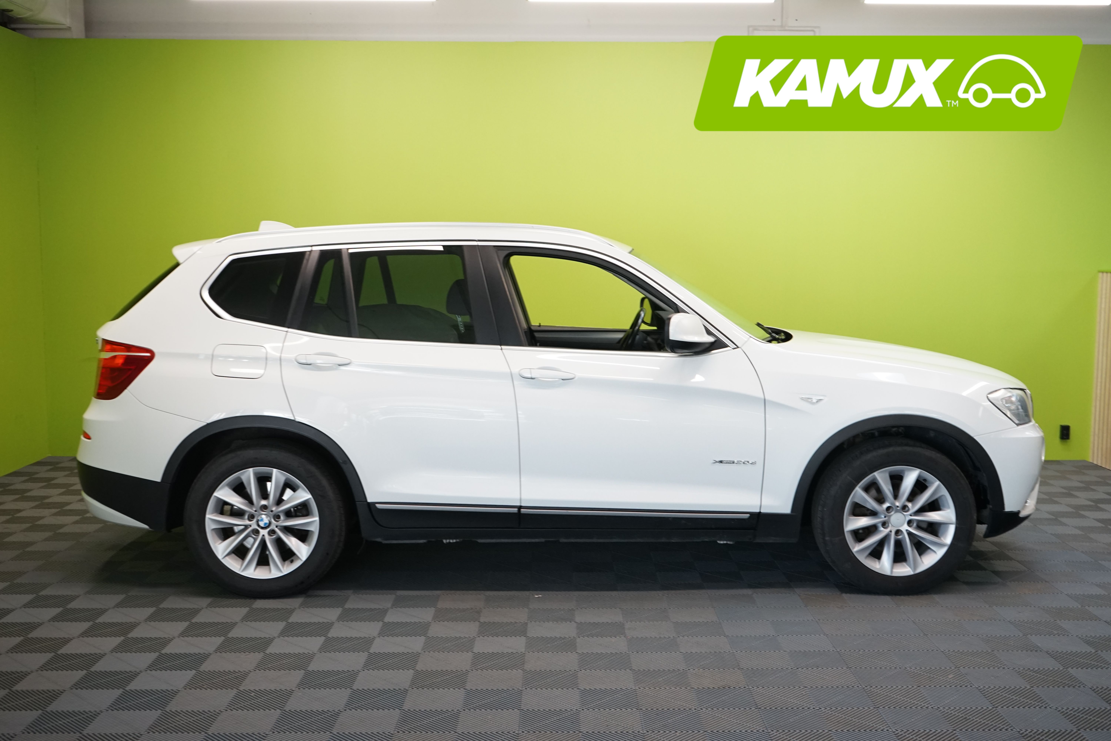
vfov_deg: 34.2
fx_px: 1203
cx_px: 556
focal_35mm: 39
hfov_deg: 49.6
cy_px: 370
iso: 1600
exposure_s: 1/30
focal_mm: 39
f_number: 7.1
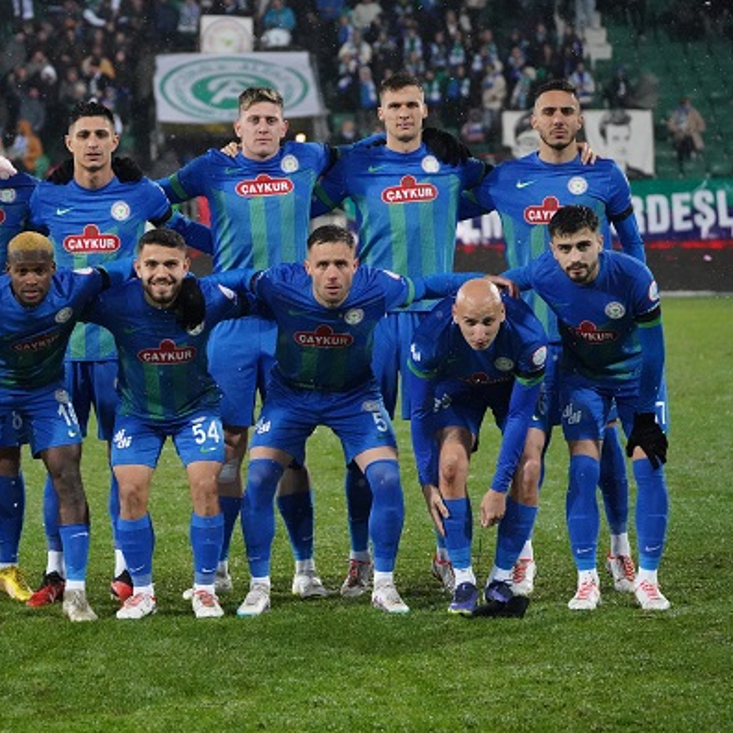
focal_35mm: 170
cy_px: 368
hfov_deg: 10.3
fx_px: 4073
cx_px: 181
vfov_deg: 10.3
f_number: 5
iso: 12800
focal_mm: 132
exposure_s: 1/2000
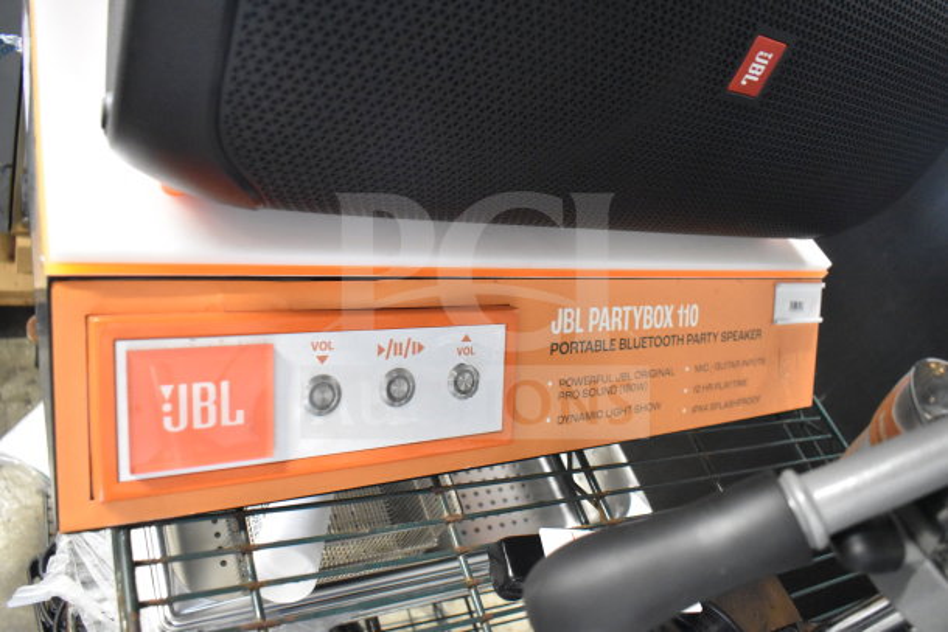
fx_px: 711
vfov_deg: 48.0
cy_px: 316
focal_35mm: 27
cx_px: 474
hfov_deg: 67.4
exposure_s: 1/30
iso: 5600
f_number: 3.5
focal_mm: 18
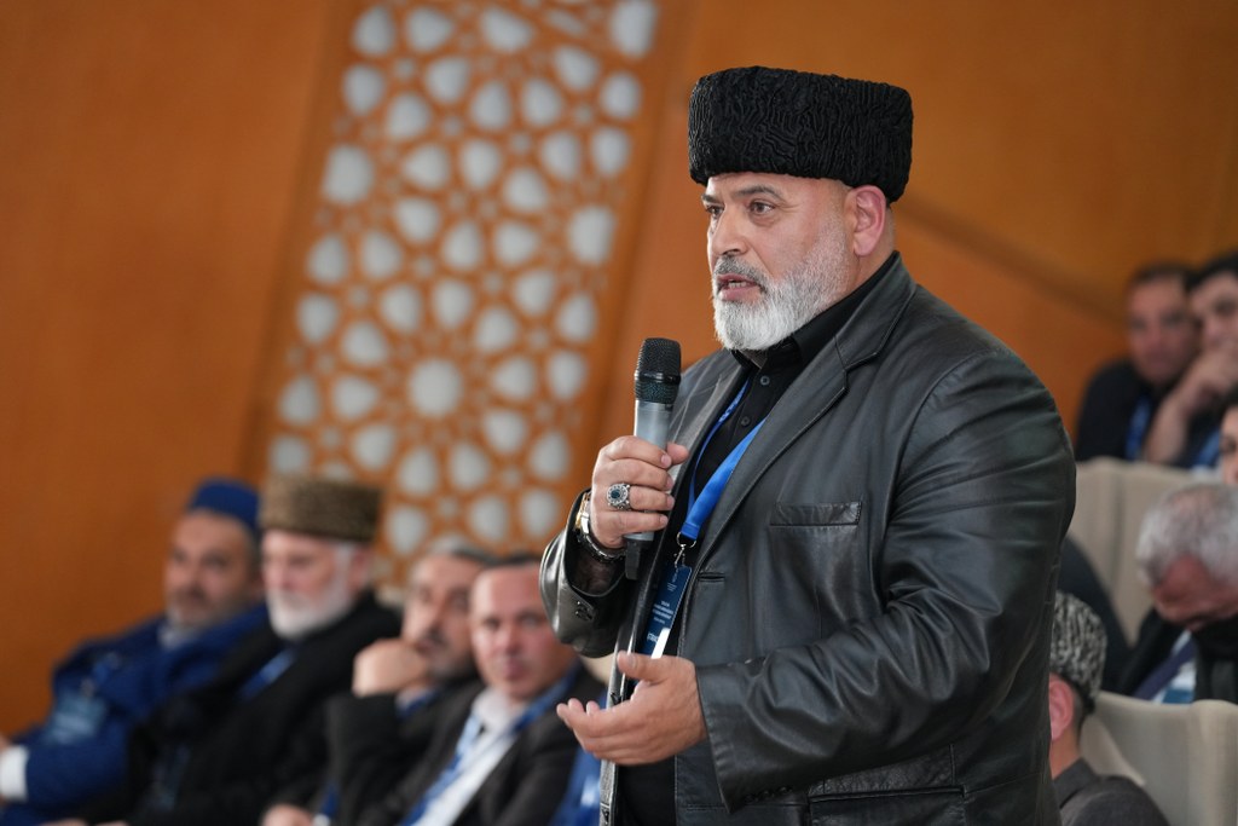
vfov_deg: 10.0
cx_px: 619
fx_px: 4712
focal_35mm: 137
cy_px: 413
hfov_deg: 15.0
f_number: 3.2
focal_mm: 137
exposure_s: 1/125
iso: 2500
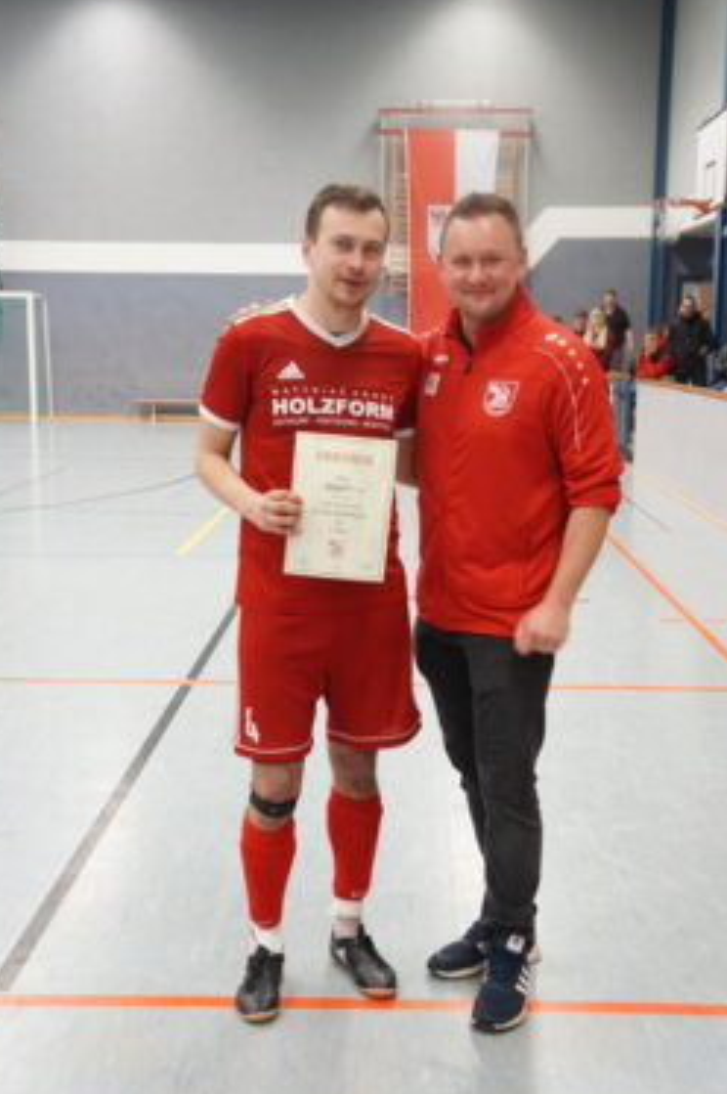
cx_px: 369
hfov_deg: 29.8
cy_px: 546
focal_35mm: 45
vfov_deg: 43.6
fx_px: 1366
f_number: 4
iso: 1250
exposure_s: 1/60
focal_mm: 28
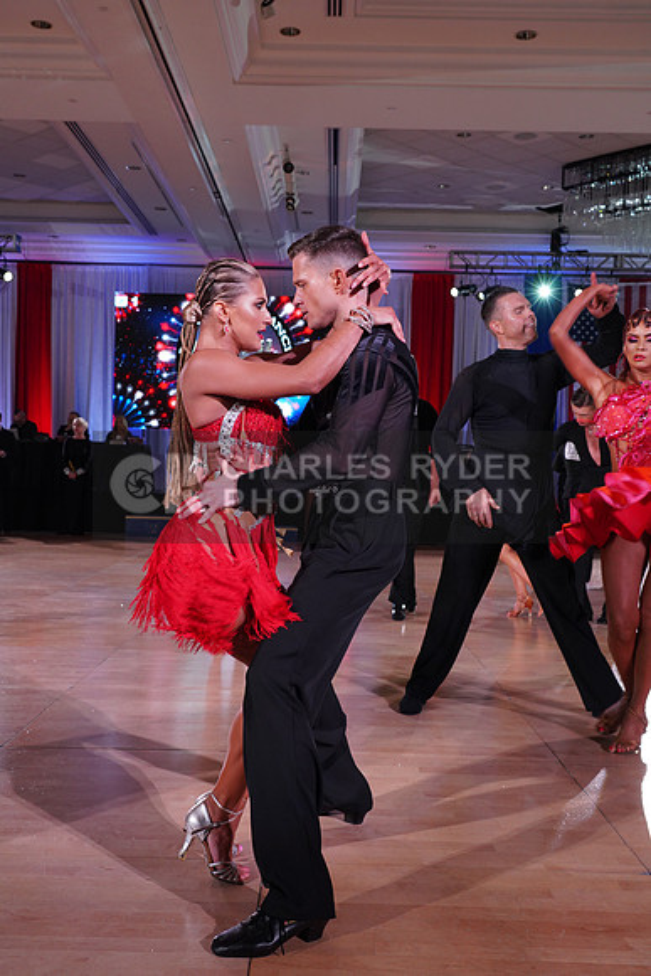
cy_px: 488
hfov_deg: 37.9
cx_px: 326
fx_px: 949
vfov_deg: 54.4
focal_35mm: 35
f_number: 6.3
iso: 1600
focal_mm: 35
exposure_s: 1/160
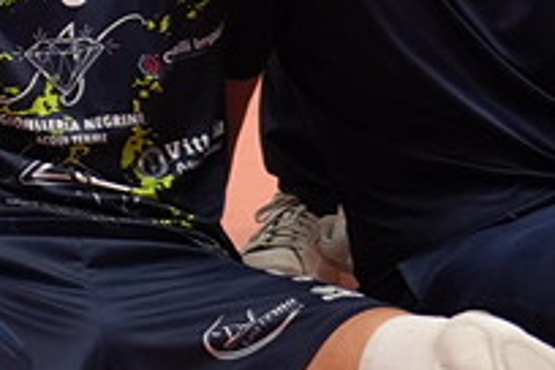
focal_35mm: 333
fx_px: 5133
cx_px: -786
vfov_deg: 4.0
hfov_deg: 5.9
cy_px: -566
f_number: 4
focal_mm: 42
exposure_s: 1/160
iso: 1250
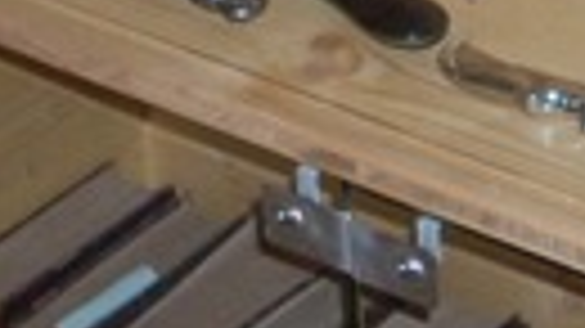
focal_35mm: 238
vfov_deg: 5.1
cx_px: 639
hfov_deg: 9.0
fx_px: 3690
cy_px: -67
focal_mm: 6.2
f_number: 2.8
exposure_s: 1/60
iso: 100
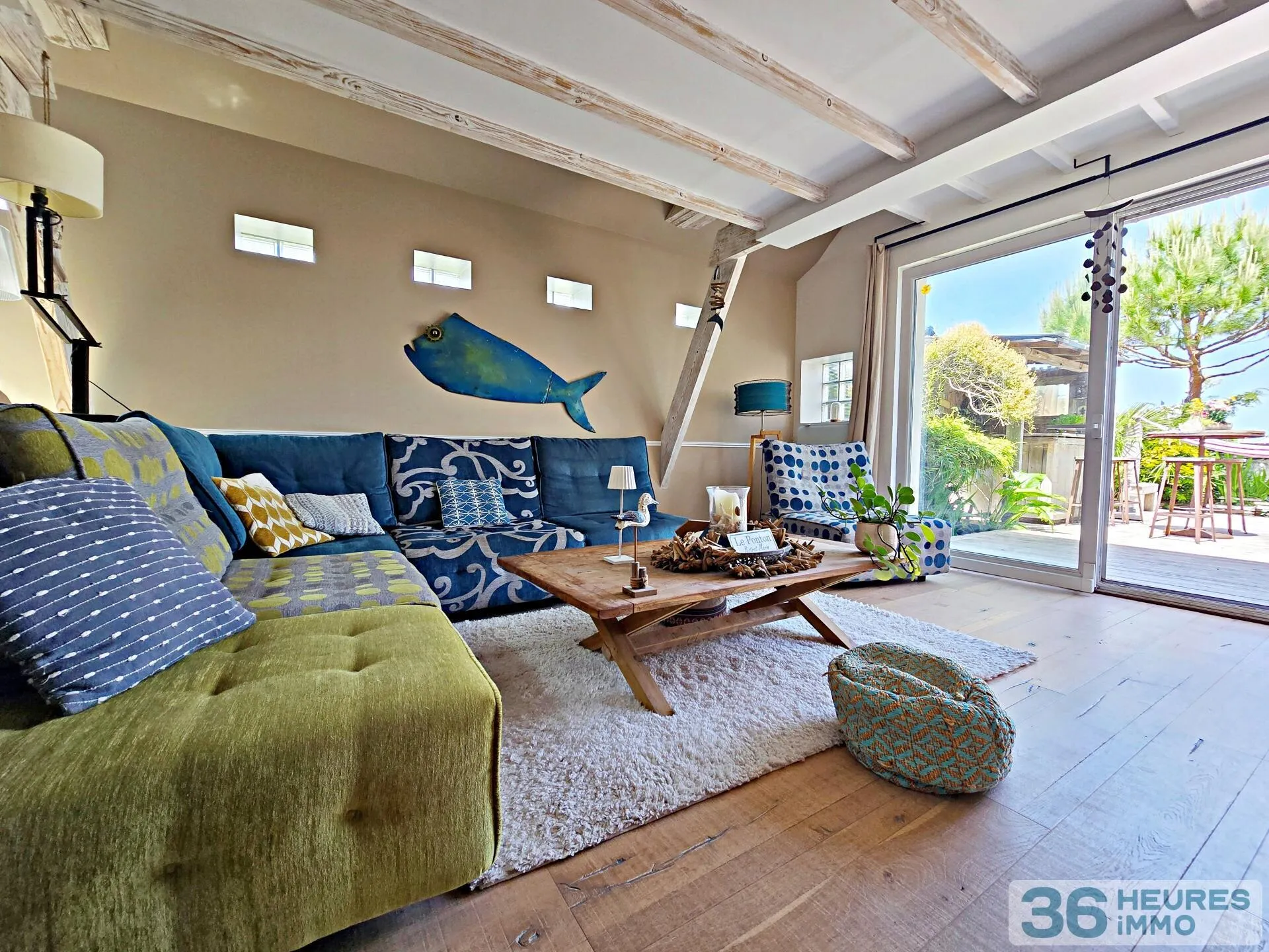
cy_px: 476
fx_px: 477
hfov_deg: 106.2
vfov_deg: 89.9
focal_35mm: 13
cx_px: 634
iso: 50
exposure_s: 1/100
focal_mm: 2.2
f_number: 2.2
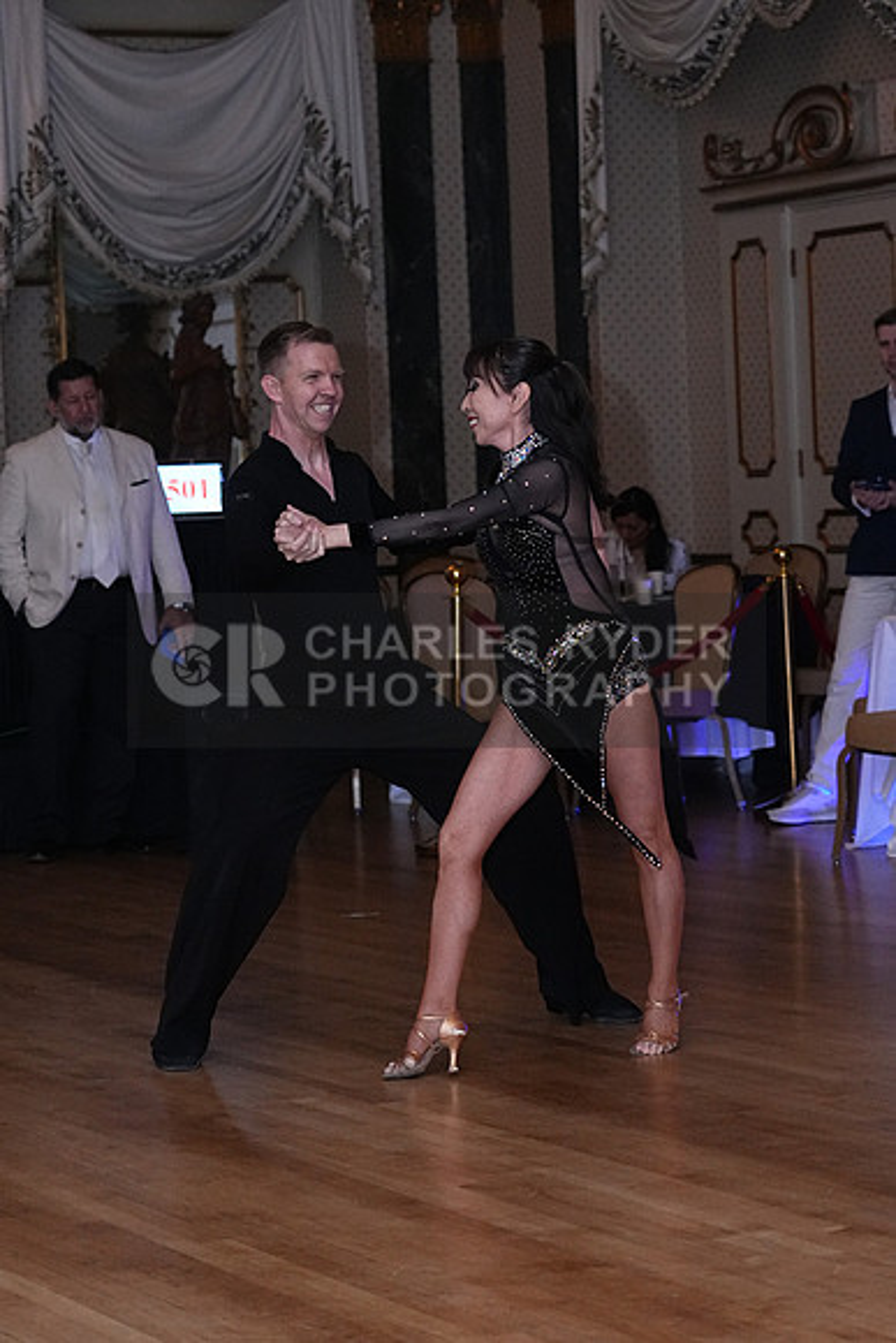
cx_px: 448
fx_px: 3619
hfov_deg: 14.1
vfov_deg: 21.0
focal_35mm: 97
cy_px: 672
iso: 5000
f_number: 4
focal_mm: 65
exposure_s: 1/200
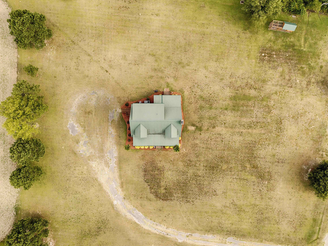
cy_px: 120
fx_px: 237
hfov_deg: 69.4
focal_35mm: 25
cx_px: 161
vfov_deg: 54.9
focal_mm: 8.67
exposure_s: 1/1000
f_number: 1.8
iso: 100
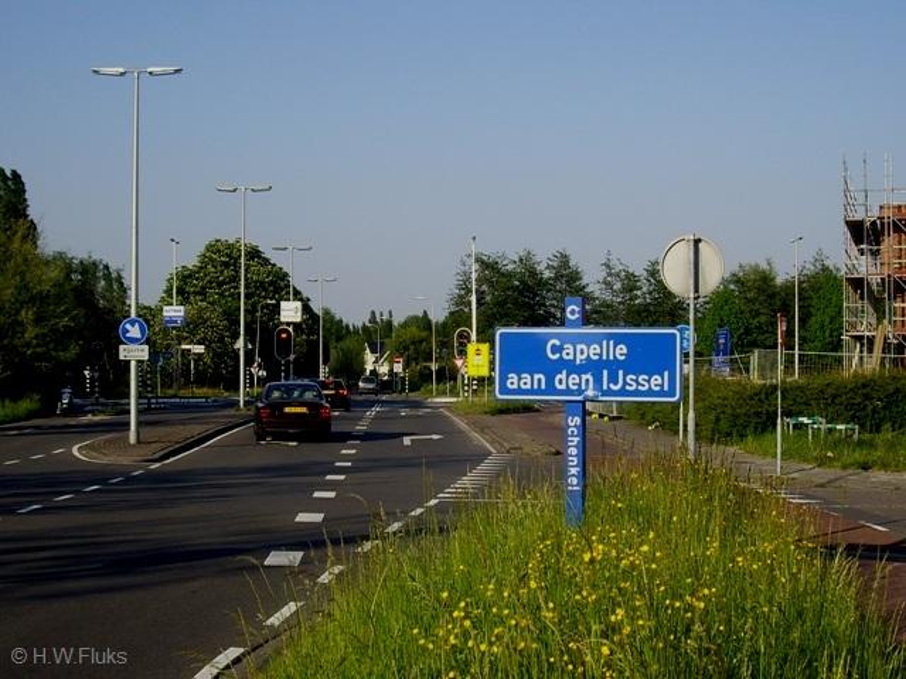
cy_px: 340
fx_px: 995
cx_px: 453
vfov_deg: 37.7
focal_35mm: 38
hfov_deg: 49.0
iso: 64
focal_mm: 7.9
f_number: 8
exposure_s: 1/80
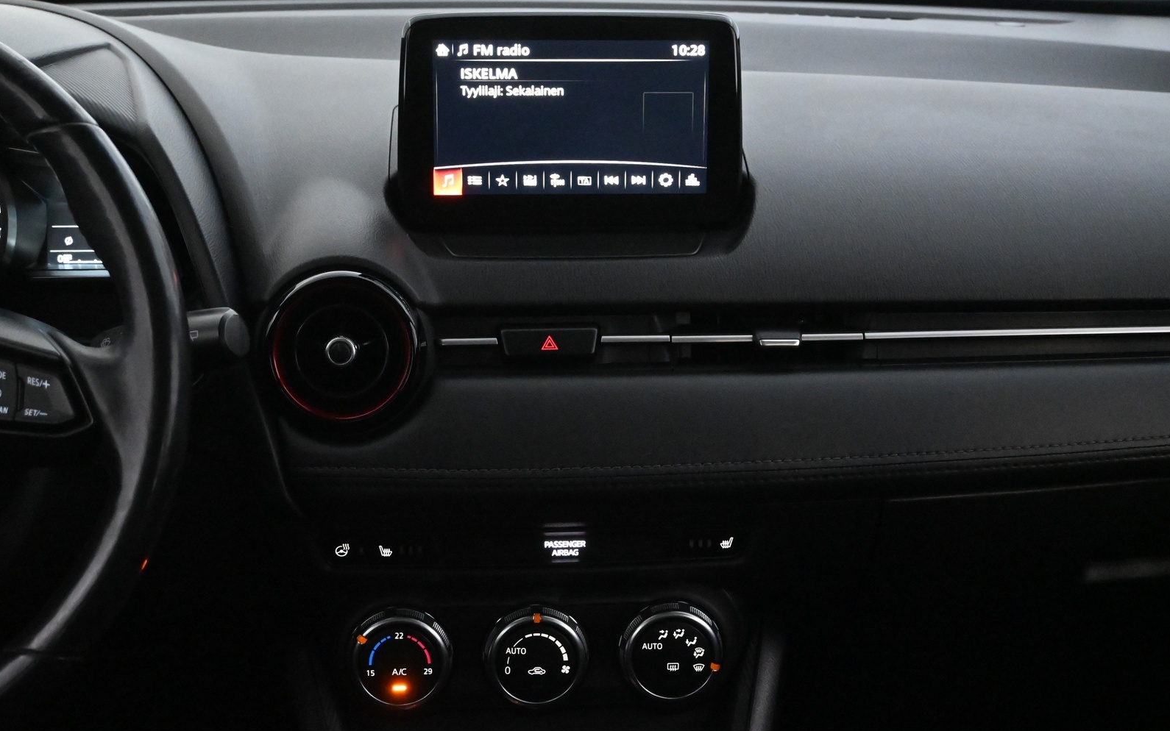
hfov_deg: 37.2
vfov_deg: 23.8
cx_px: 582
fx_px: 1739
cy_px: 384
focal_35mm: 55
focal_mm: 35
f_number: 5.3
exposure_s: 1/60
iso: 10000
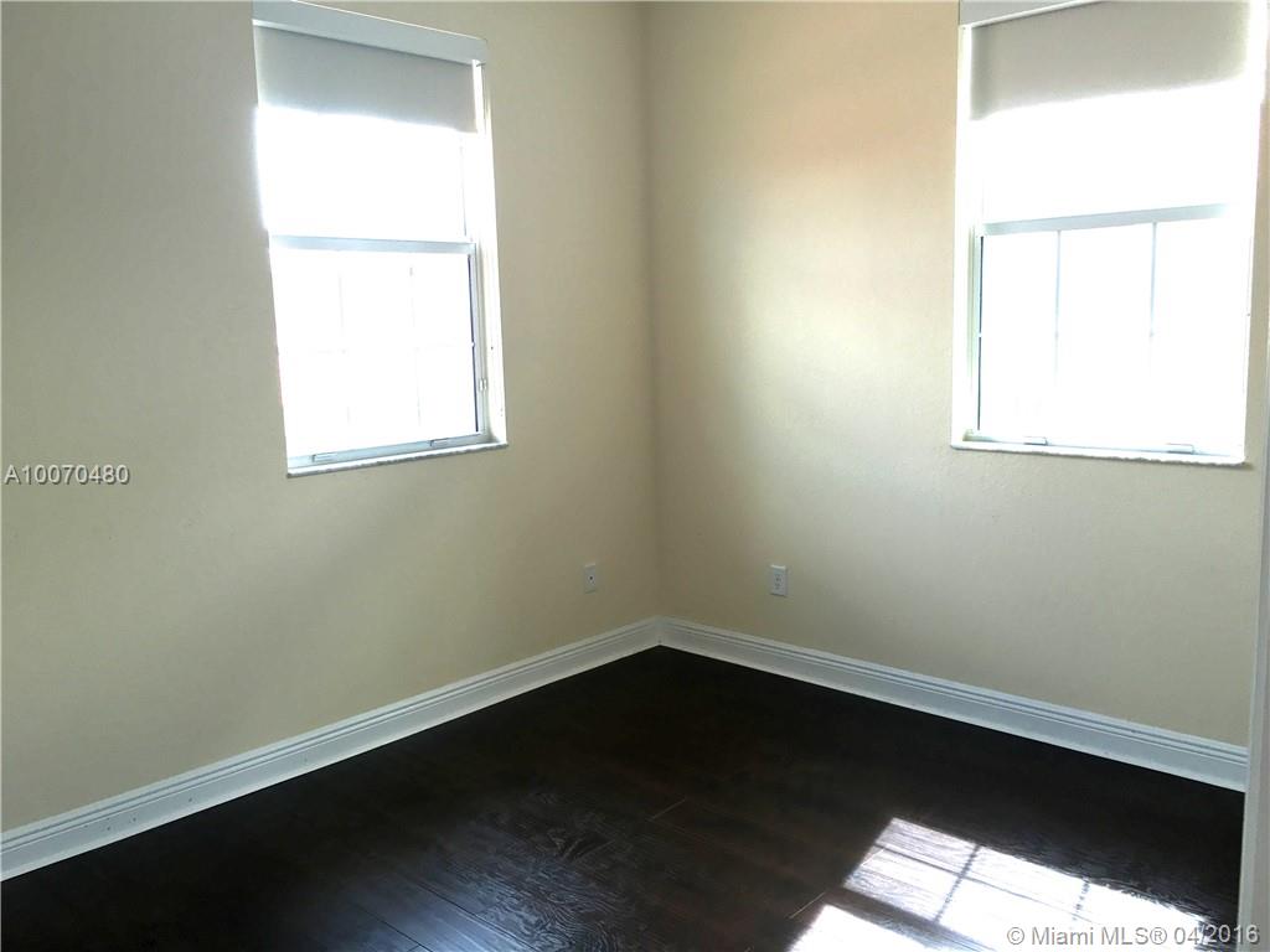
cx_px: 635
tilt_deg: -8.8
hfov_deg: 61.7
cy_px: 476
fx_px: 1064
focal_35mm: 29
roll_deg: +2.1
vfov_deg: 48.2
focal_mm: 4.15
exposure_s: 1/120
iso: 32
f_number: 2.2
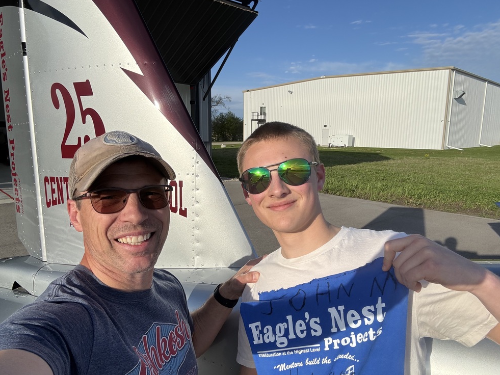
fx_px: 347
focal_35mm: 24
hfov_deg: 71.6
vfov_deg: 56.8
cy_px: 191
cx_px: 250
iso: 25
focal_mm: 2.69
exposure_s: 1/1458
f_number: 1.9
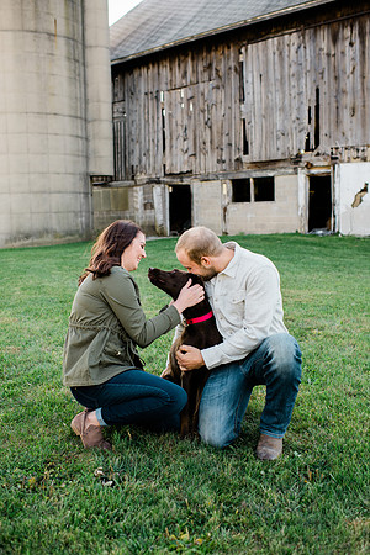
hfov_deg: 37.9
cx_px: 185
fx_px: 540
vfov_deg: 54.4
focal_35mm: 35
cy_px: 278
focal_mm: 35
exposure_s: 1/640
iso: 200
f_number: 3.2
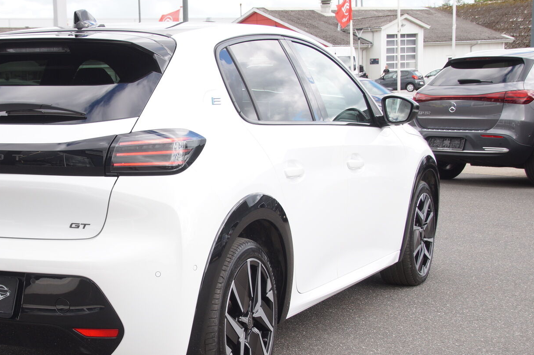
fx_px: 978
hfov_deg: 30.2
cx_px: 155
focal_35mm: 66
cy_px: 217
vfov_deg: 20.6
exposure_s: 1/100
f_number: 6.3
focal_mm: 28
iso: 100
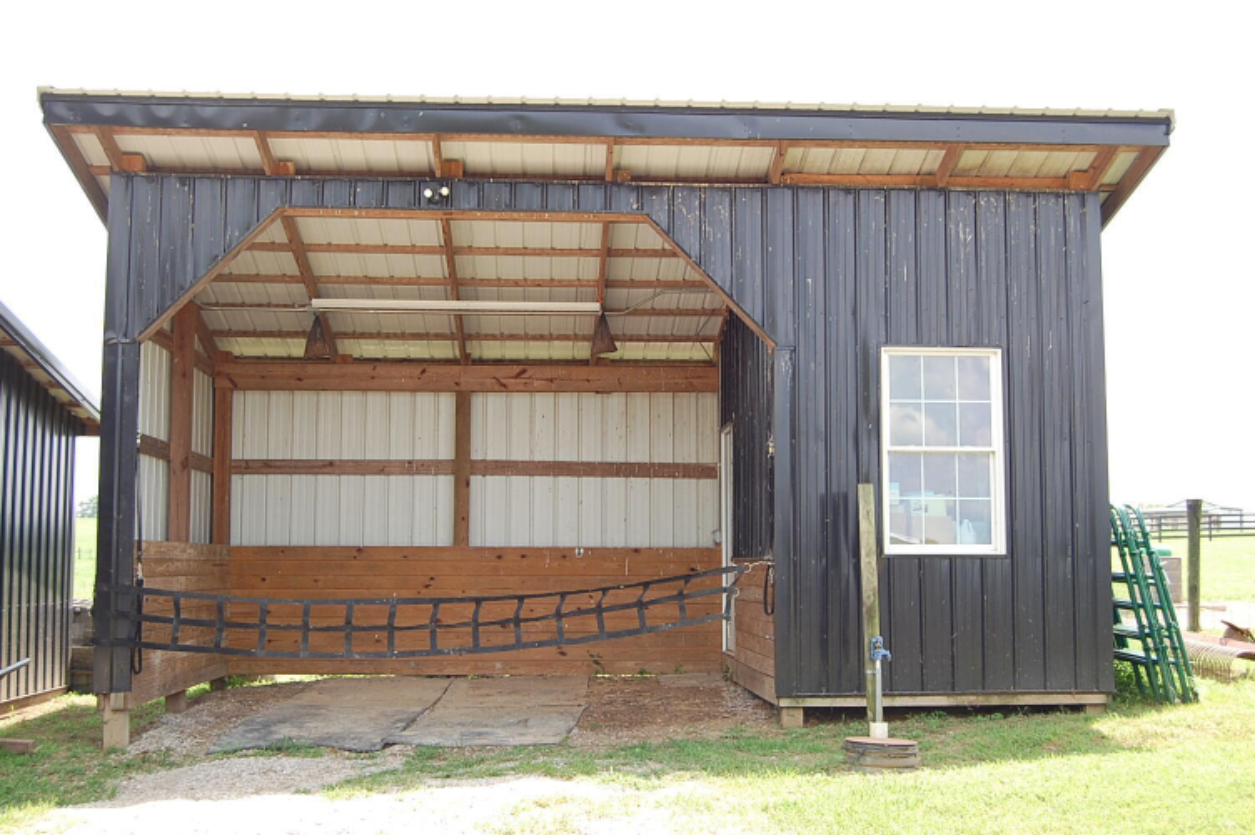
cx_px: 628
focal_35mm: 42
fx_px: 1463
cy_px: 418
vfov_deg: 31.8
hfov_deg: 46.4
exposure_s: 1/160
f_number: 6.3
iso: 200
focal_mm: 28
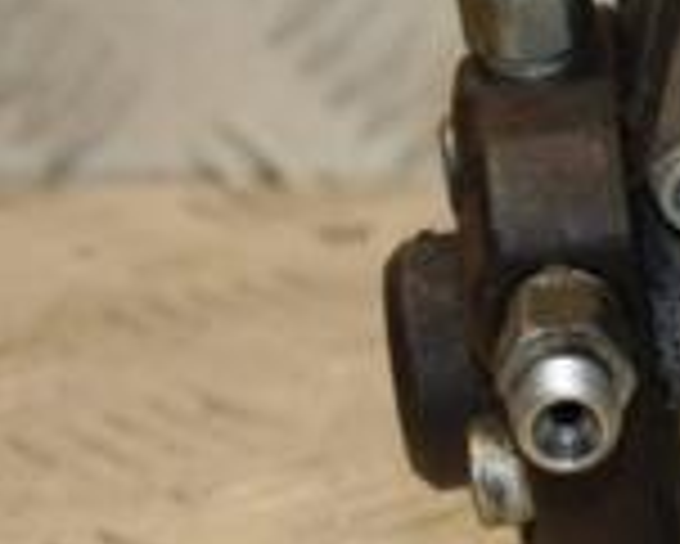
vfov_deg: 6.9
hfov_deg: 8.4
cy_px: 301
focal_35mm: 224
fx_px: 4511
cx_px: 1094
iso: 800
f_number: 5.6
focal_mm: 40
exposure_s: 1/200
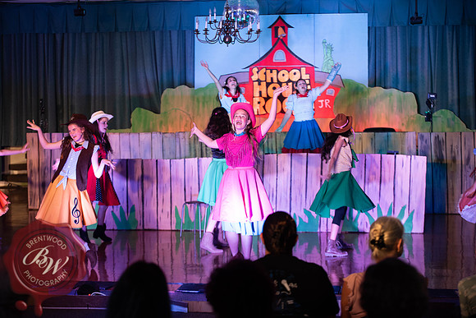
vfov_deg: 16.1
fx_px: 1124
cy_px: 159
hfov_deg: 23.9
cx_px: 238
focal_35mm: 85
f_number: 2.8
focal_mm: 85
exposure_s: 1/100
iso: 640
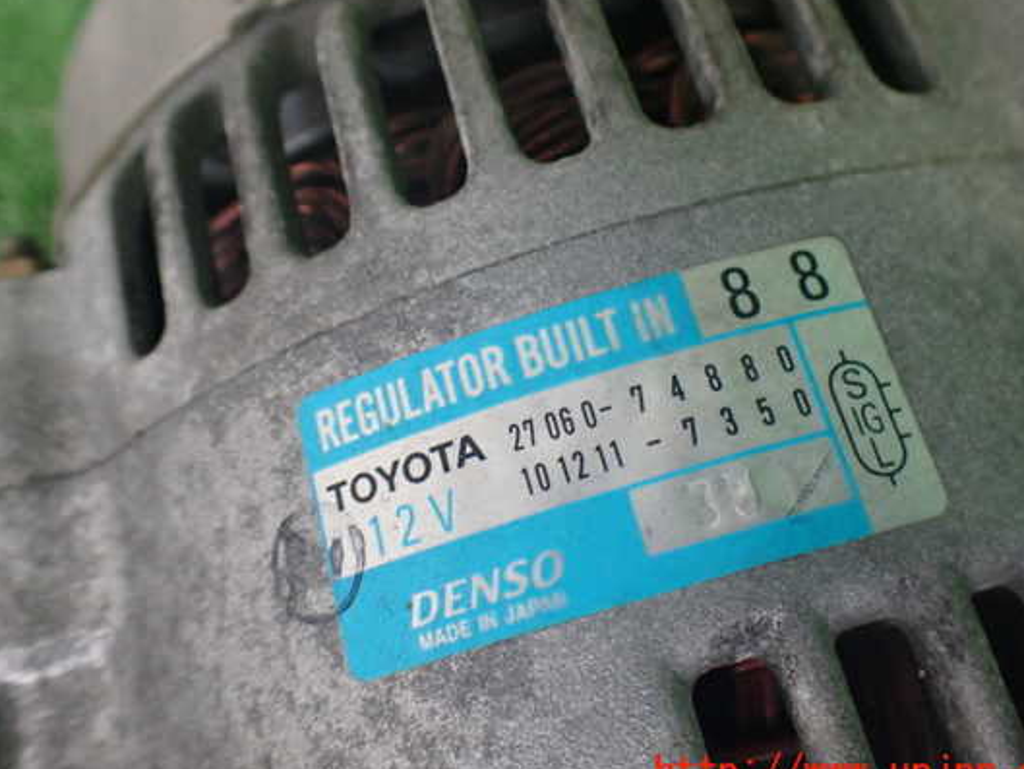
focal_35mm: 34
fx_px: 1006
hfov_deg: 53.9
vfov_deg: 41.8
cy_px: 362
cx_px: 511
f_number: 2.3
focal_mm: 5.4
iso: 400
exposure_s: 1/125
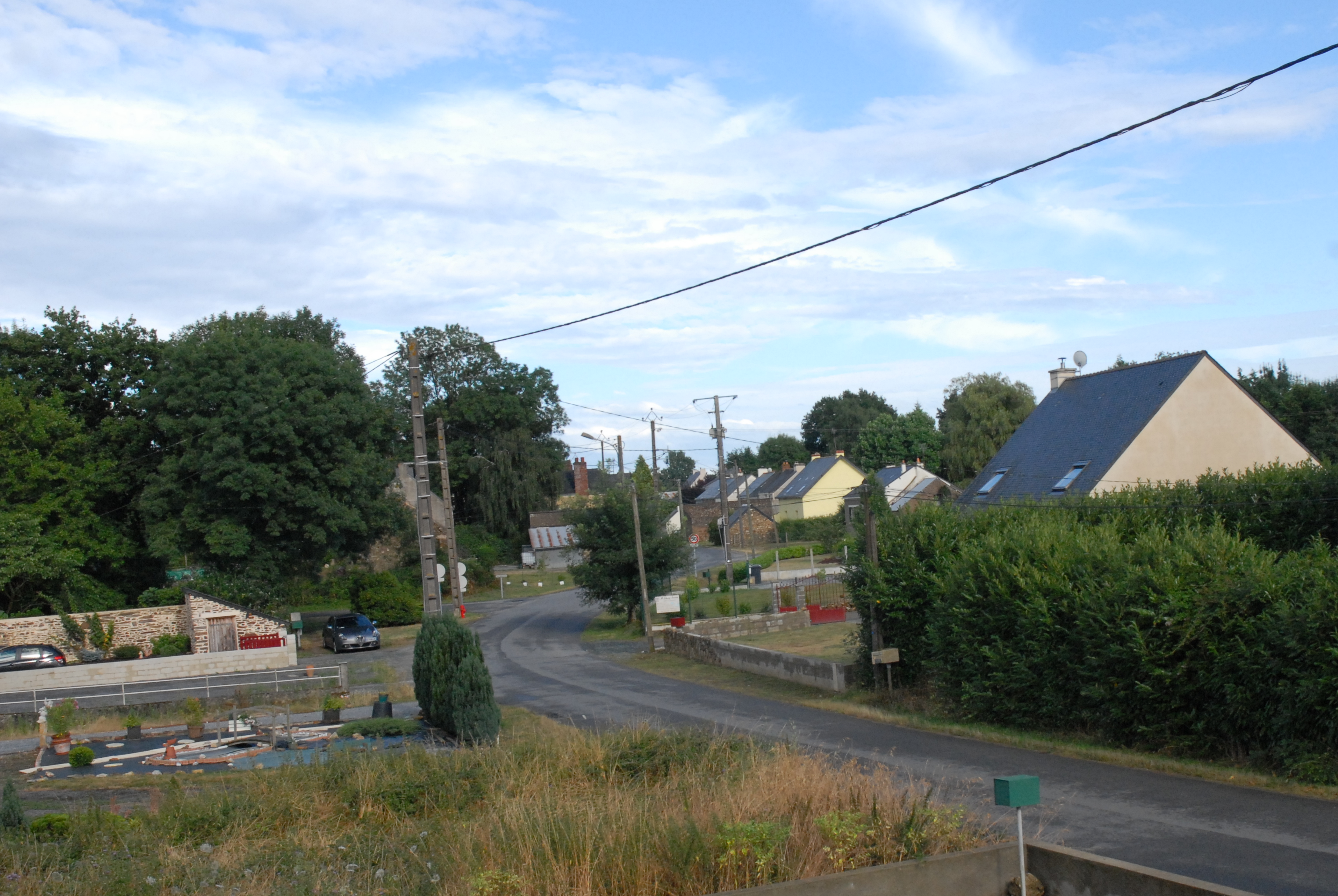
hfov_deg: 41.1
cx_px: 835
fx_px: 1773
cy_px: 514
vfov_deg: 28.3
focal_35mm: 48
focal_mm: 25
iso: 640
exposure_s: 1/400
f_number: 10
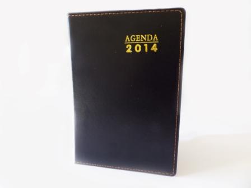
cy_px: 94
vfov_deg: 61.1
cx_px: 126
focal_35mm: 22
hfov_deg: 76.4
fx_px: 160
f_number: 3.1
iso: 100
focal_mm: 4
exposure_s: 1/100
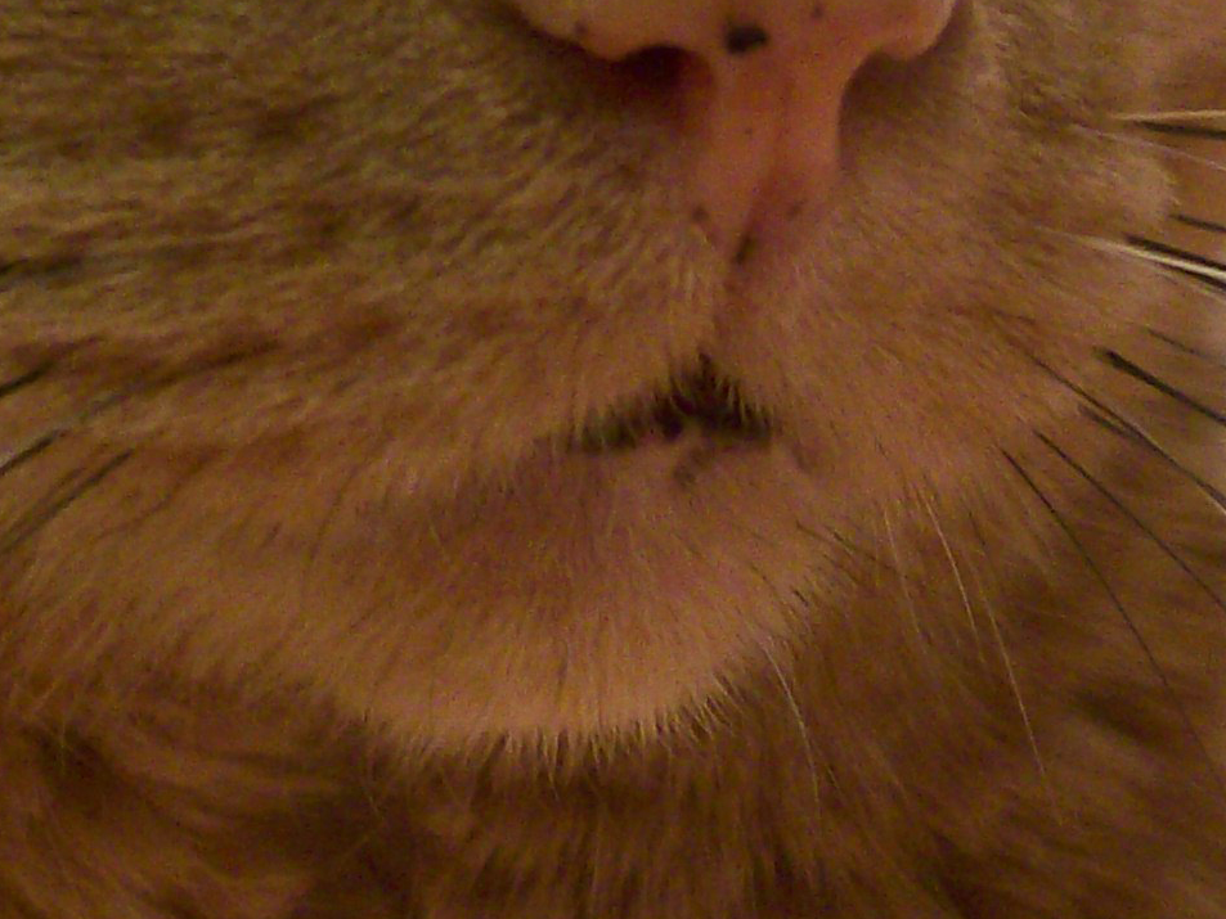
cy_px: -344
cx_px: 341
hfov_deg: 16.9
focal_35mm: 116
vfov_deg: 12.3
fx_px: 4109
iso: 160
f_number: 2.7
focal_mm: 6
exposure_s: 1/8
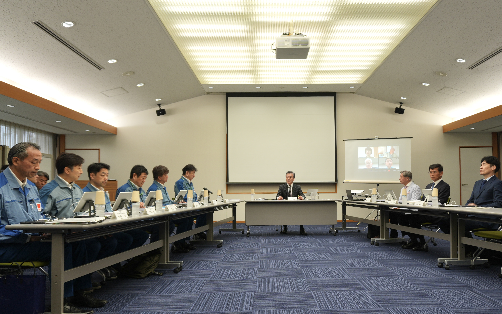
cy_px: 168
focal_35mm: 25
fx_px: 342
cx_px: 256
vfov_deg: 49.2
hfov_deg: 72.5
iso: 100
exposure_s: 1/30
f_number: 4
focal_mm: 16
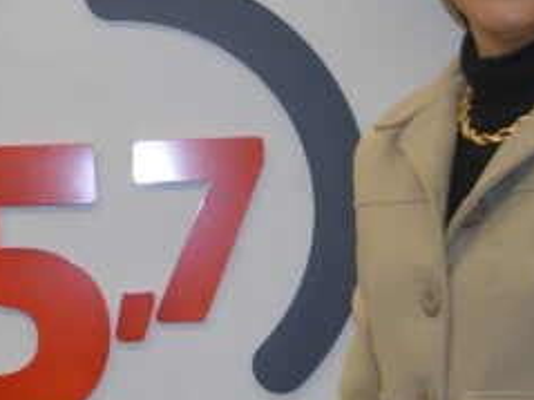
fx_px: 2097
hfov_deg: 14.1
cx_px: -87
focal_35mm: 136
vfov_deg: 10.9
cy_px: 292
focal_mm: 22
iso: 400
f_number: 3.8
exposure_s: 1/60
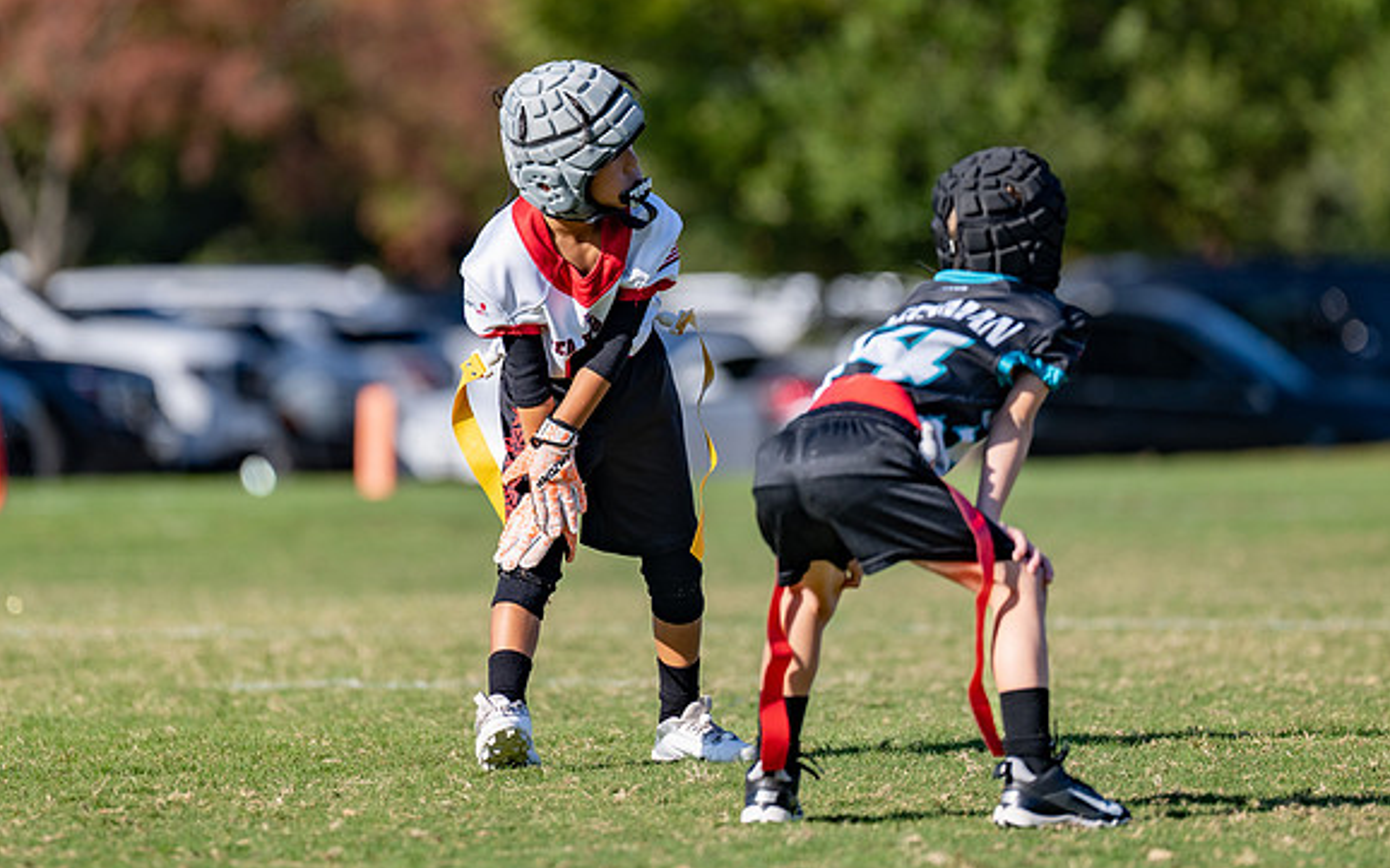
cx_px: 580
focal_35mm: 357
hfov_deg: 5.9
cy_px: 290
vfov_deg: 3.7
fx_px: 13521
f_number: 2.8
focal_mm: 200
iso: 100
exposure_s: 1/2000
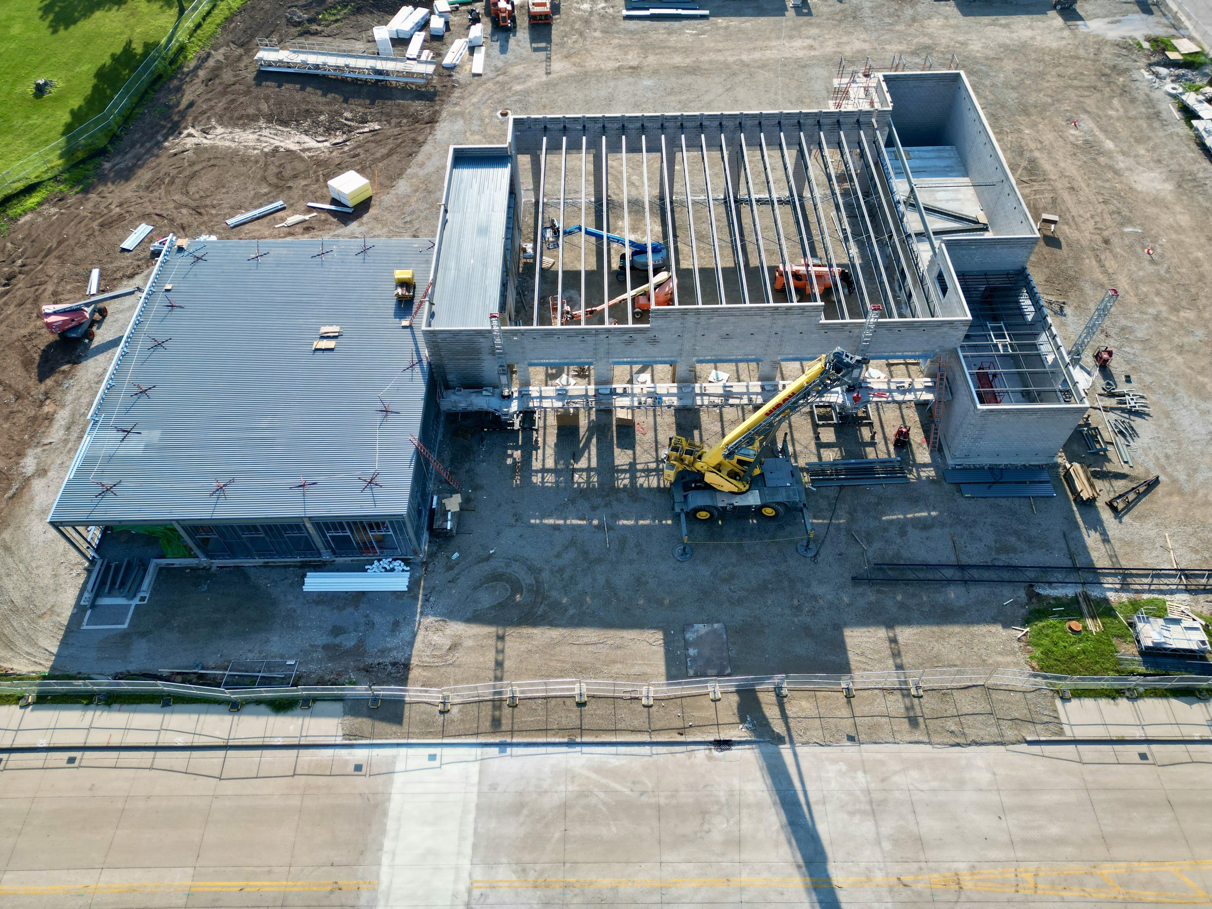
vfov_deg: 56.8
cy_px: 454
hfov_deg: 71.6
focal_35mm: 24
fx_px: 840
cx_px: 606
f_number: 1.7
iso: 130
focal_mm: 6.72
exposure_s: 1/1500
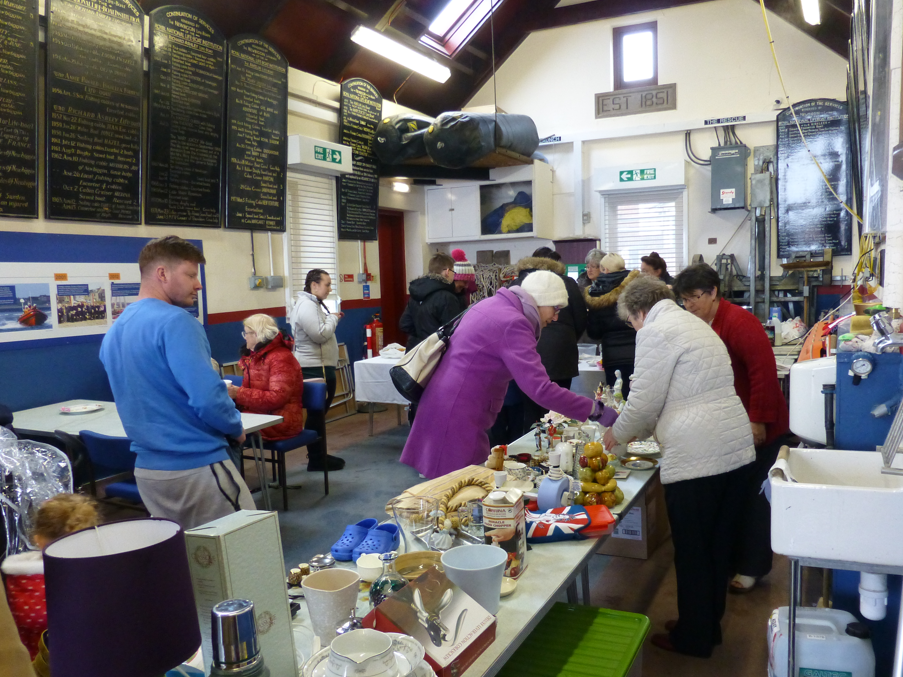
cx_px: 488
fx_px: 730
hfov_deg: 63.4
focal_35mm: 28
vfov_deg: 49.7
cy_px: 354
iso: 400
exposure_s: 1/50
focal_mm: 4.3
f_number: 3.3
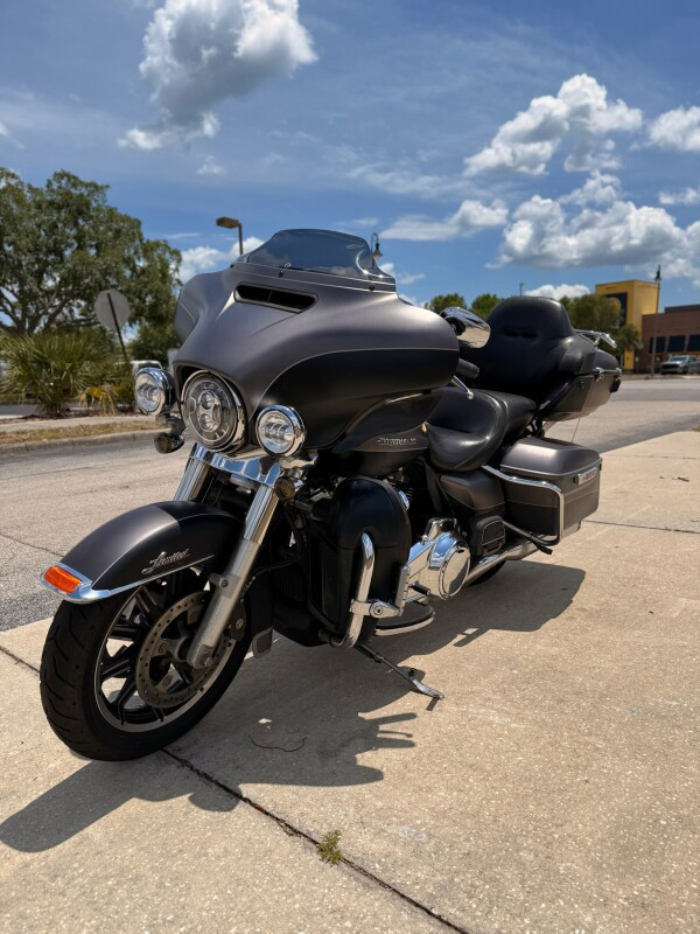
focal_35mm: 24
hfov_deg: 56.8
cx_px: 350
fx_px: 647
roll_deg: +1.6
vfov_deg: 71.6
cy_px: 467
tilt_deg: -6.6
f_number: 1.78
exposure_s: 1/6173
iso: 80
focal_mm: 6.76
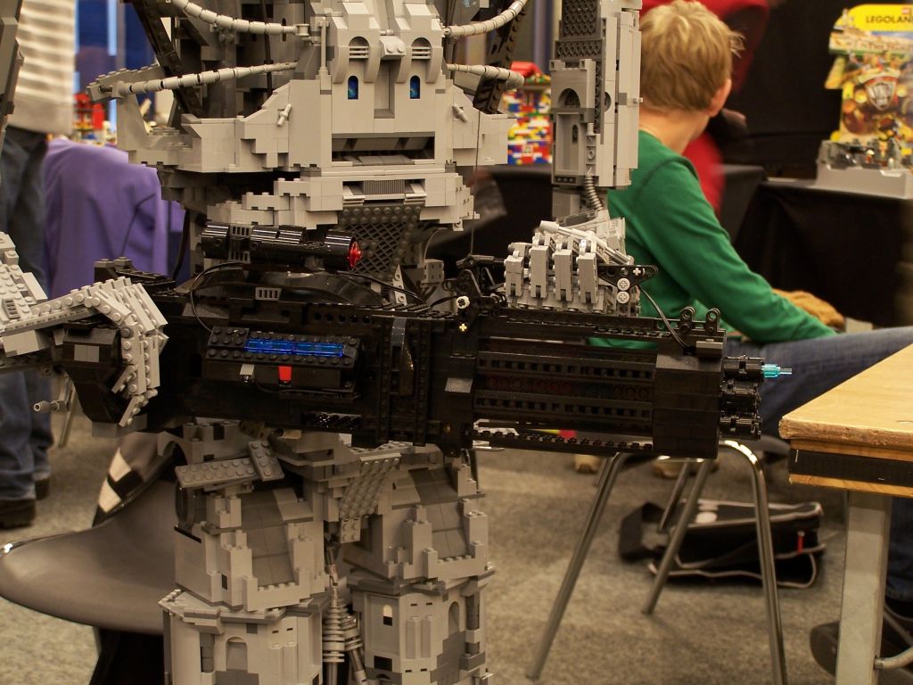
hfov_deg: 28.2
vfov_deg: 21.3
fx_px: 1820
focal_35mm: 69
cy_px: 342
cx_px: 456
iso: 80
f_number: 3.2
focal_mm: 11.5
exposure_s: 1/2
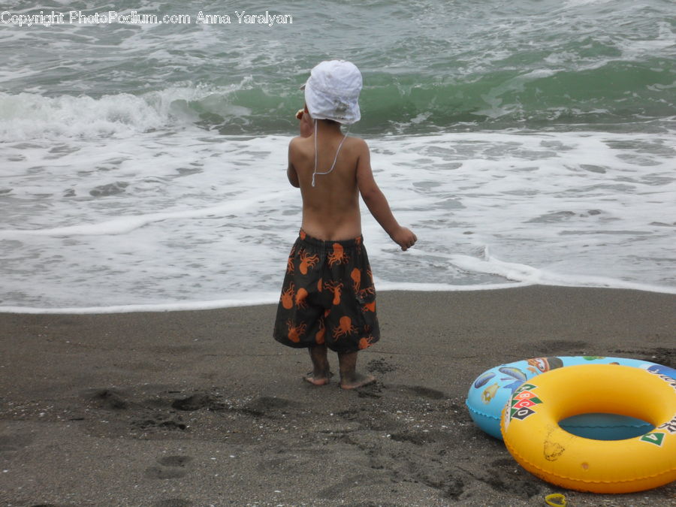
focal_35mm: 117
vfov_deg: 12.7
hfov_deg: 16.8
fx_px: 2285
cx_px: 338
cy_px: 254
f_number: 5.4
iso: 80
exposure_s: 1/500
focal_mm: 21
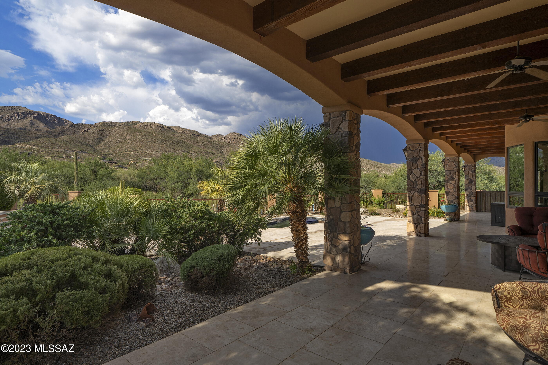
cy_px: 182
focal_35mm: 19
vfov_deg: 64.5
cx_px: 274
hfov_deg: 86.9
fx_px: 289
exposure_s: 1/160
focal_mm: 19
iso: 100
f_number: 9
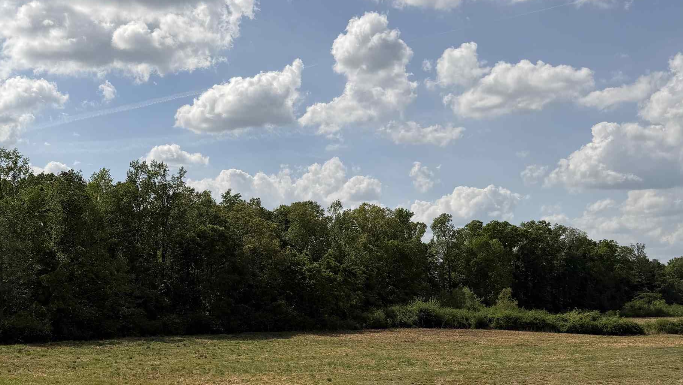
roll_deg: +0.2
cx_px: 273
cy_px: 271
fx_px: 797
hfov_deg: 46.1
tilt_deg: -0.8
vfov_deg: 26.9
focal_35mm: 44
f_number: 1.78
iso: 80
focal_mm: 6.76
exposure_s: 1/10309
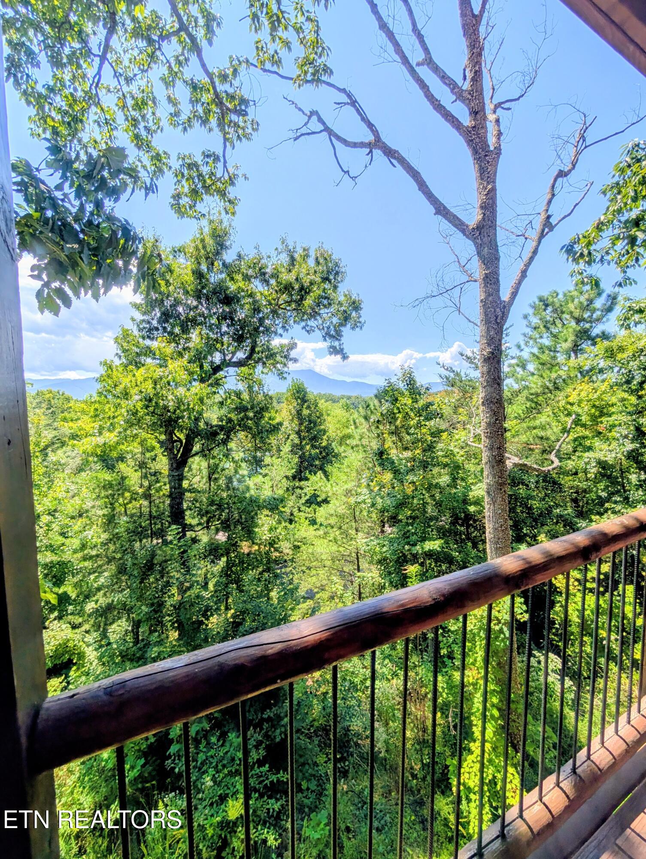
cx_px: 323
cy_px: 430
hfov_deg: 94.6
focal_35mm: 12
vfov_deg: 110.5
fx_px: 298
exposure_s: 1/2924
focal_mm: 2.02
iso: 51
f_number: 1.7
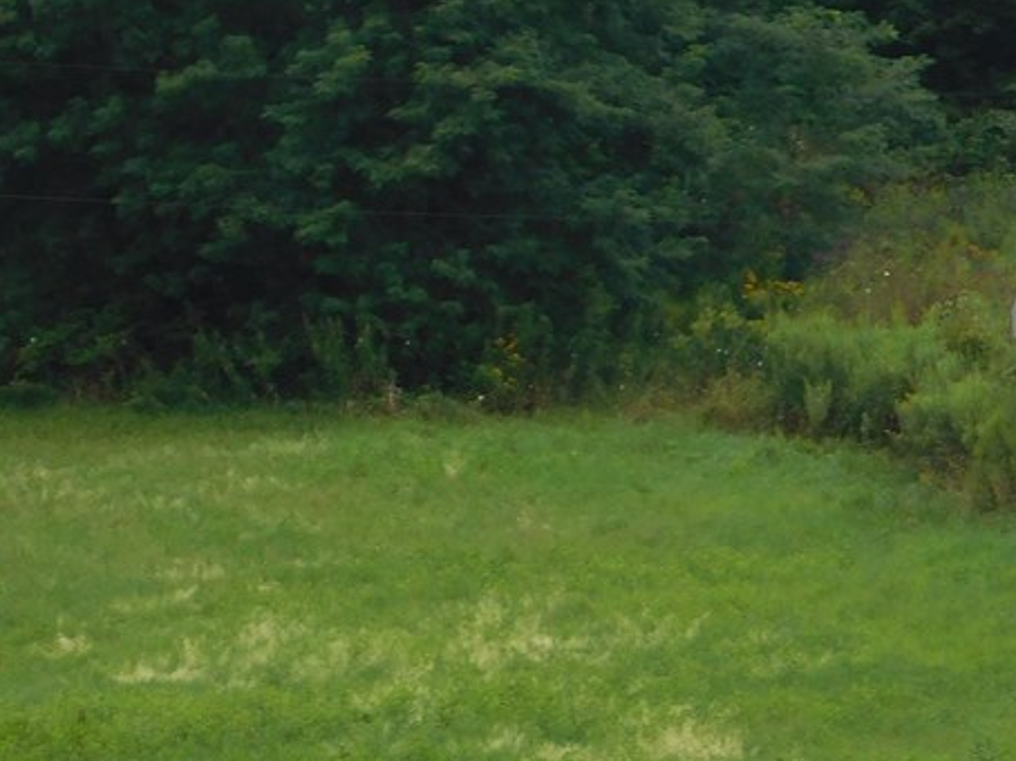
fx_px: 24436
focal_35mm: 833
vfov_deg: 1.8
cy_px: 349
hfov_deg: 2.4
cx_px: 1126
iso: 125
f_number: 5.8
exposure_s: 1/200
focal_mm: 65.4
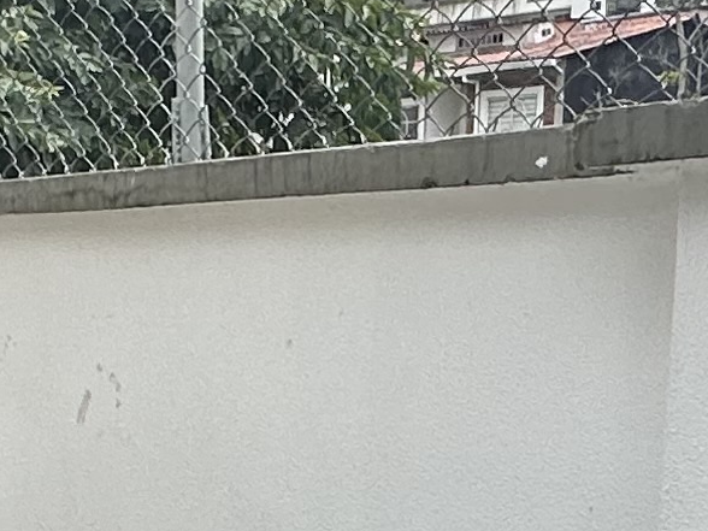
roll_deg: -0.3
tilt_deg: -11.1
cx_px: 72
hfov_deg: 20.0
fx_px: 1963
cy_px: 692
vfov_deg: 14.7
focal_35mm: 96
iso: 40
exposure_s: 1/855
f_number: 2.2
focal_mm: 2.22
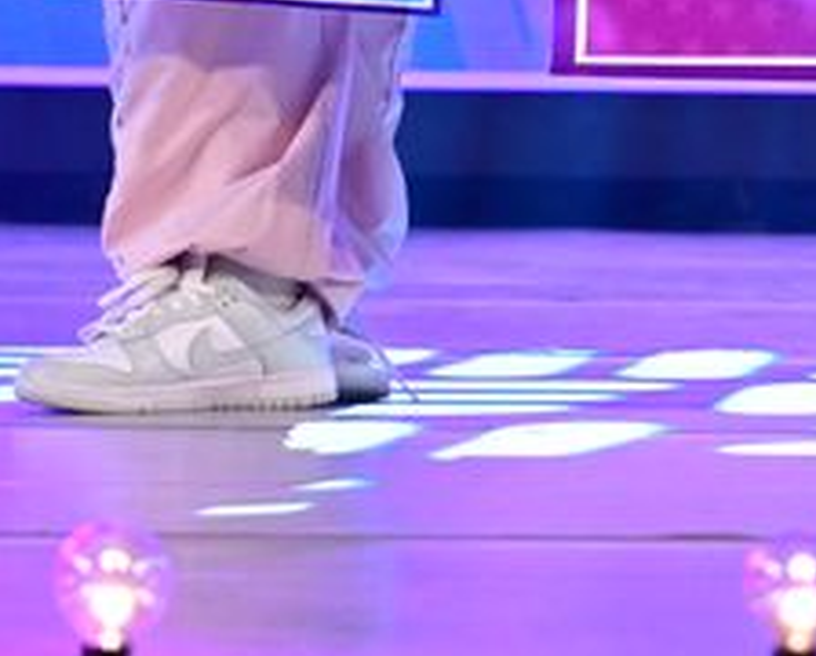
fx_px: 10621
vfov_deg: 3.5
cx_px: 2193
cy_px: -1108
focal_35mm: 439
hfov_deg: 4.3
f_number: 4
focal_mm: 70
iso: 2500
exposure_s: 1/400
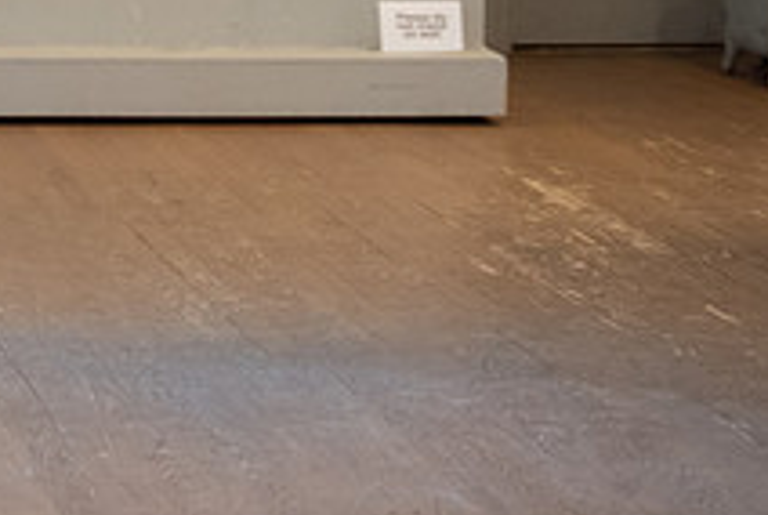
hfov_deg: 7.9
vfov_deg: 5.3
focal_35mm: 257
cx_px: -294
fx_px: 5490
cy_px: -159
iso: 1600
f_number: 2.8
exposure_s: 1/200
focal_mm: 75
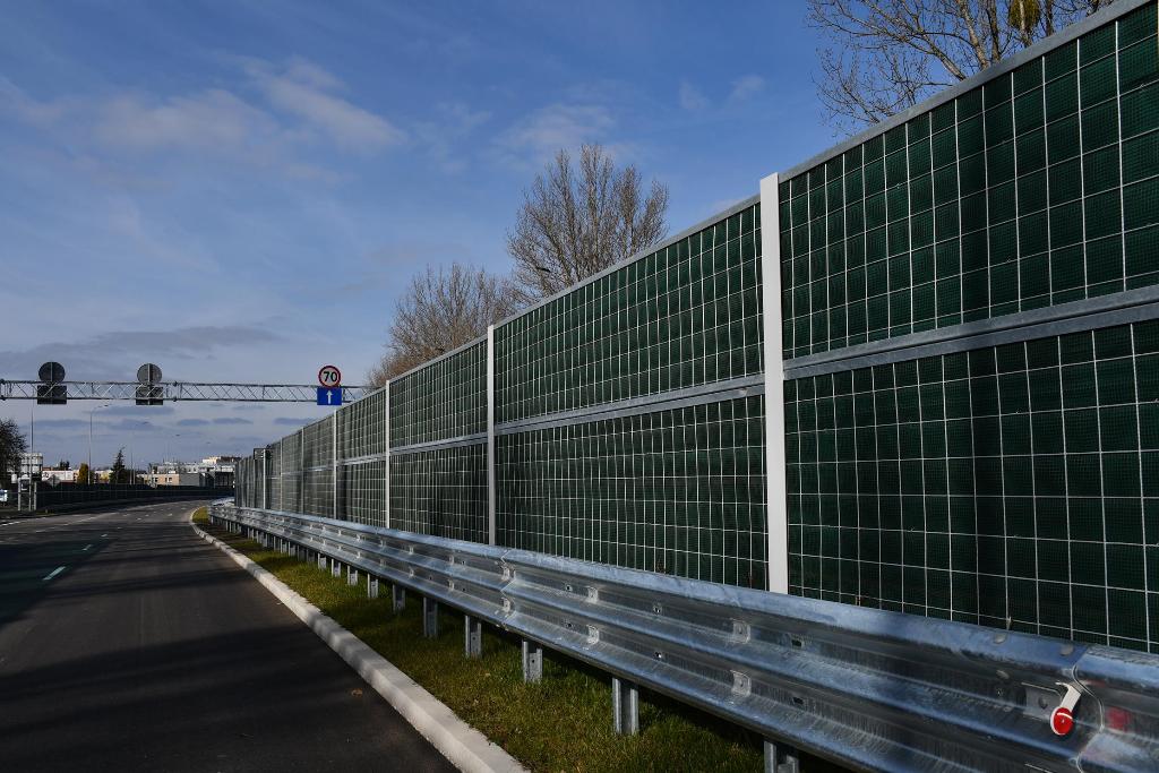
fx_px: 1062
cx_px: 580
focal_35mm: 33
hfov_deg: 57.2
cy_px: 386
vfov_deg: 40.0
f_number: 10
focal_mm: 22
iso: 100
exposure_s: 1/400
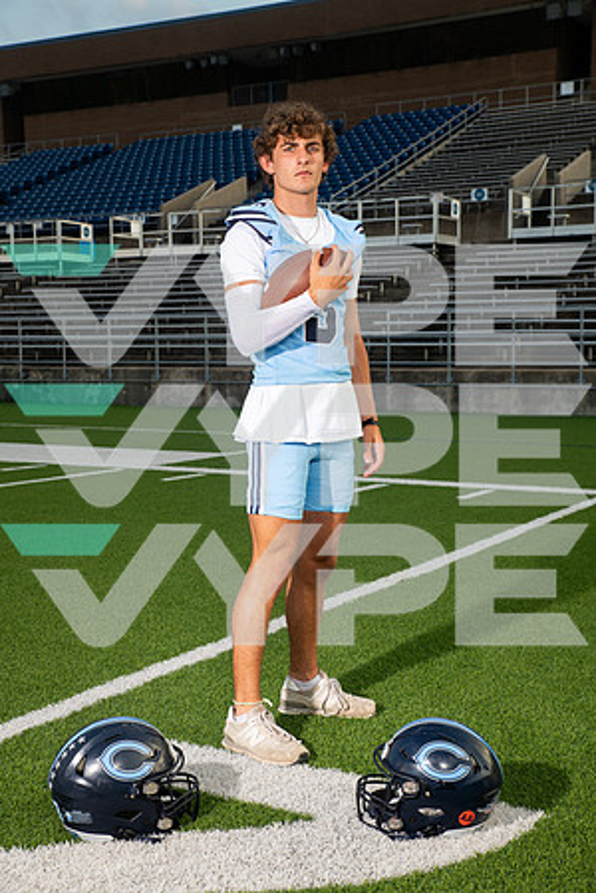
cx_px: 298
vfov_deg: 41.1
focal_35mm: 48
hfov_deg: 28.1
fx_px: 1192
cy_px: 446
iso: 160
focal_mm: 48
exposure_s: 1/320
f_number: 7.1
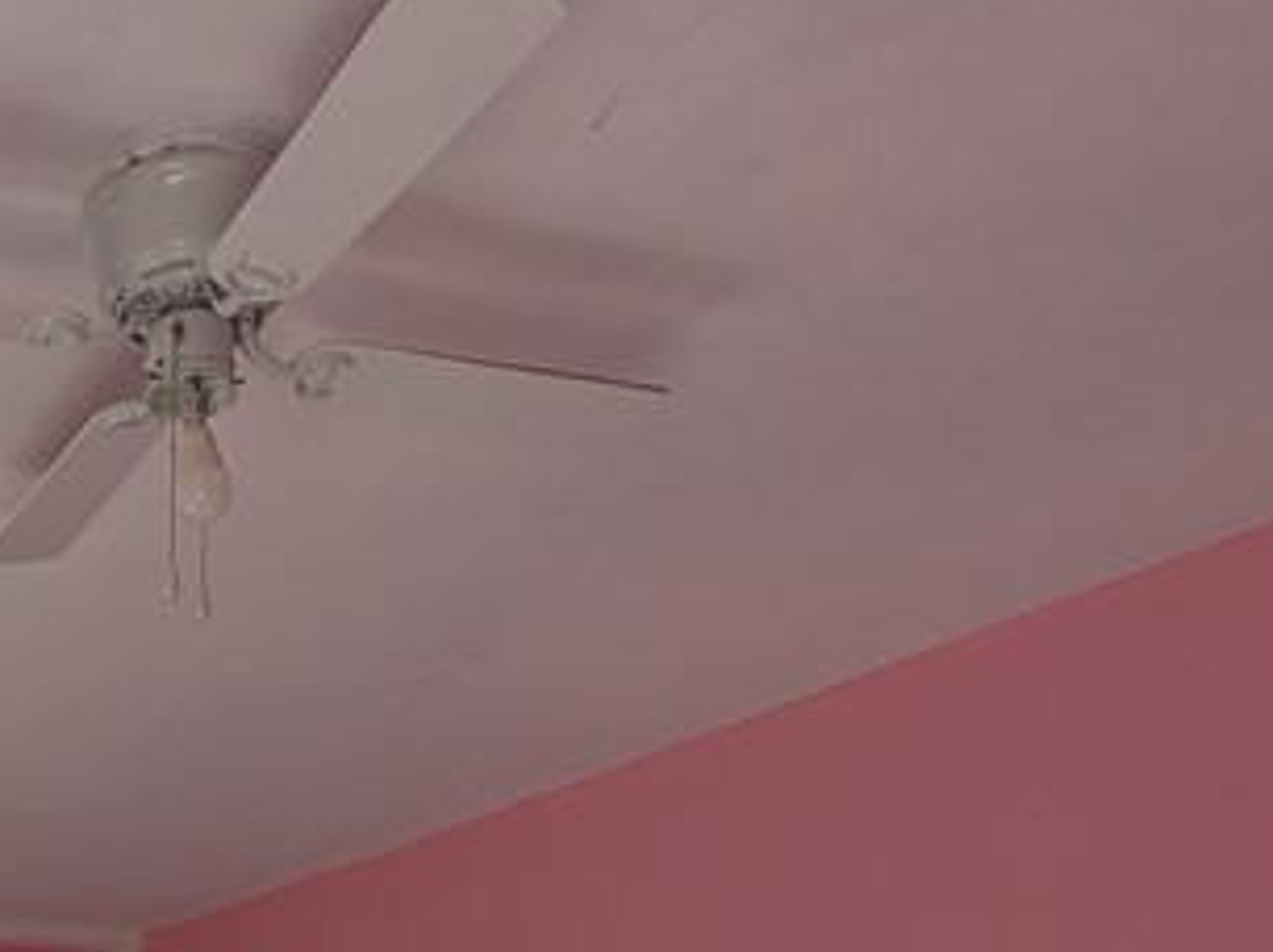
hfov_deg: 37.0
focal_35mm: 47
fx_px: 1726
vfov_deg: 23.6
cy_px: 1482
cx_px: 50
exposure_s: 1/708
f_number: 2.2
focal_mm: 1.83
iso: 46
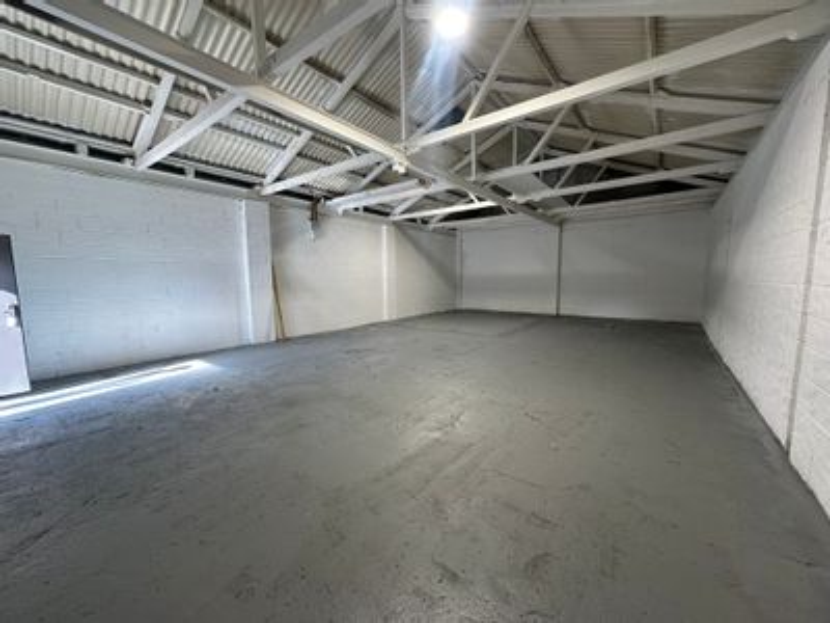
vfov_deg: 85.7
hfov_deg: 102.1
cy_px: 312
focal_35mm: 14
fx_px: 336
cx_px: 415
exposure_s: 1/100
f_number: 2.2
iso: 125
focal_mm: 2.22
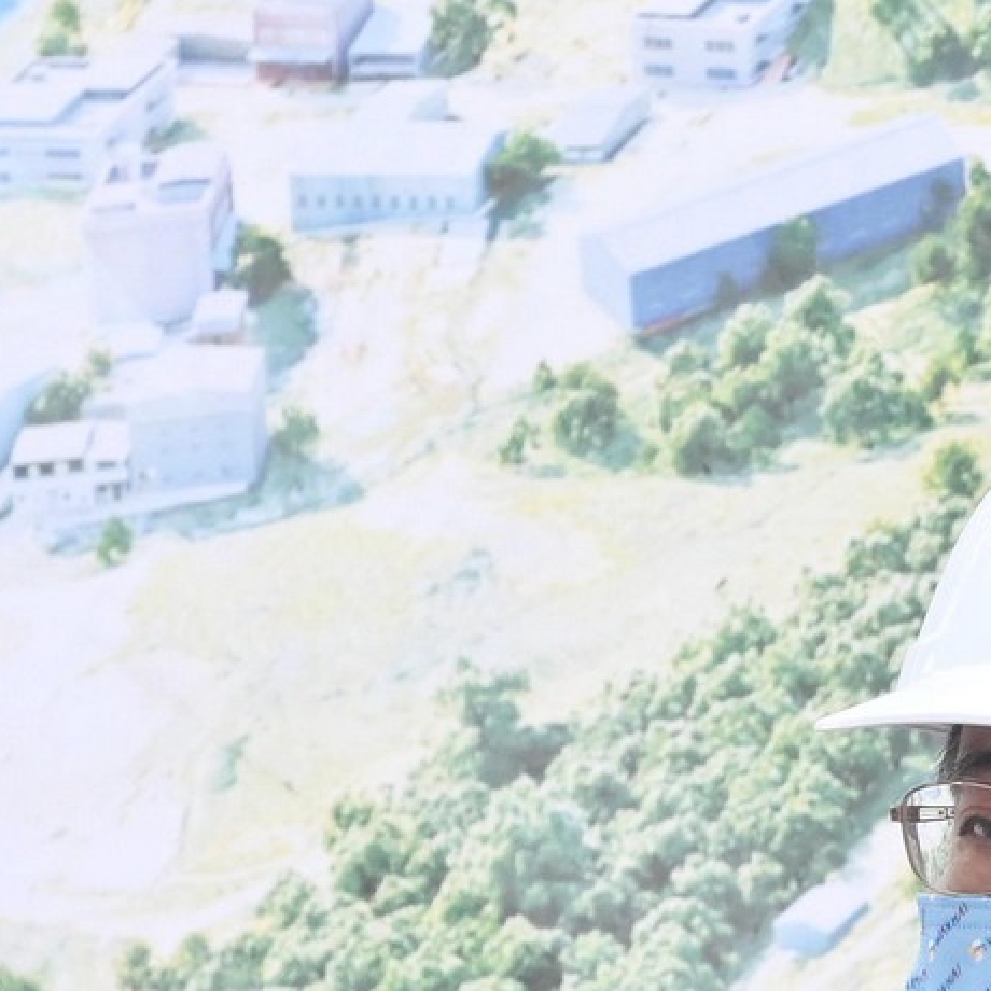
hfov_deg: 3.7
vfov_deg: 3.7
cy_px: 1288
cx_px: 2618
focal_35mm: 467
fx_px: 15126
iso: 640
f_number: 8
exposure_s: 1/500
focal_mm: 78
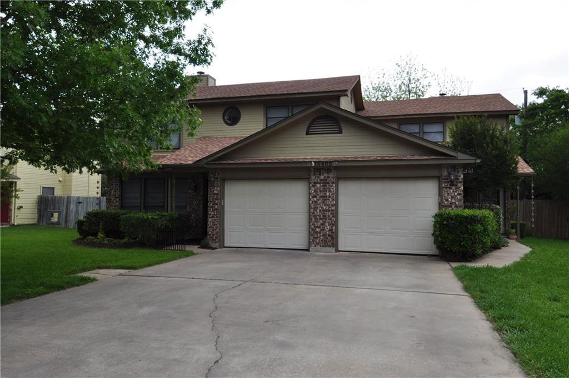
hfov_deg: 70.5
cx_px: 284
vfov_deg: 50.2
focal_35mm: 26
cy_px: 189
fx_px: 402
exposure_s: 1/200
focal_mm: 17
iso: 200
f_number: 11
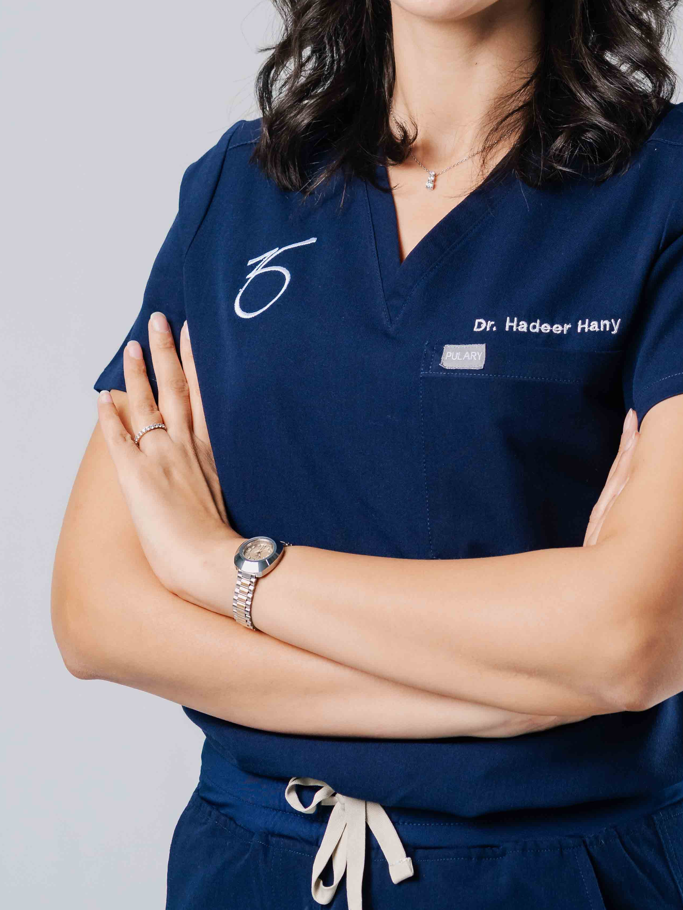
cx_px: 468
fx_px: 4419
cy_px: 199
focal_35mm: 168
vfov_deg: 11.7
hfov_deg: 8.8
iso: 1000
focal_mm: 85
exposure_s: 1/250
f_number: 6.3
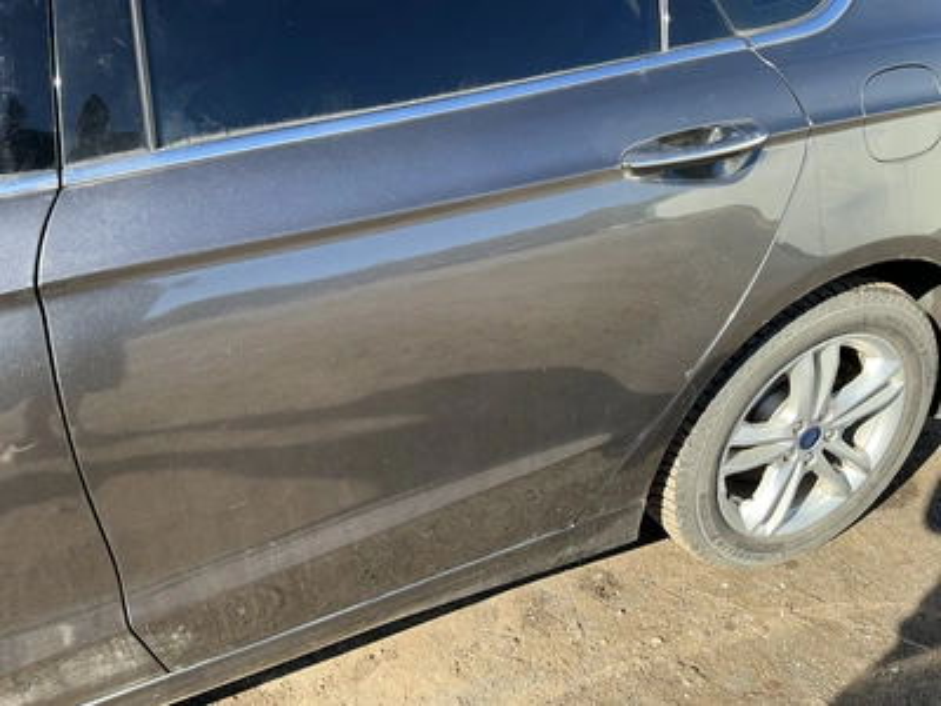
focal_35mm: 28
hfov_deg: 63.4
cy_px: 353
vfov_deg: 49.7
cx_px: 470
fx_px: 761
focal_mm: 3
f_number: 1.8
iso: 25
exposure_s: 1/435
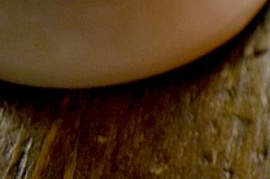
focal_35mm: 266
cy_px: 74
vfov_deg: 5.1
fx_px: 1992
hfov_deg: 7.4
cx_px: 580
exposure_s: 1/500
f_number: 4.8
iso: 320
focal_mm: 36
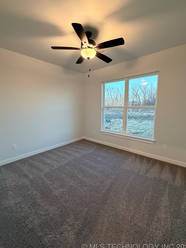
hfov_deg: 81.7
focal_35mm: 15
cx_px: 95
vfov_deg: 98.2
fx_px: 107
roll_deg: +0.1
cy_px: 122
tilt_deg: -7.3
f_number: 2.2
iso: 320
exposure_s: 1/60
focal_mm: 2.22
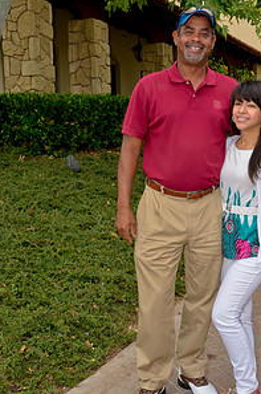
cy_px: 210
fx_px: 546
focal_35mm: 50
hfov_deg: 26.6
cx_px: 192
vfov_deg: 39.6
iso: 200
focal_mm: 22
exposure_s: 1/200
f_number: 10
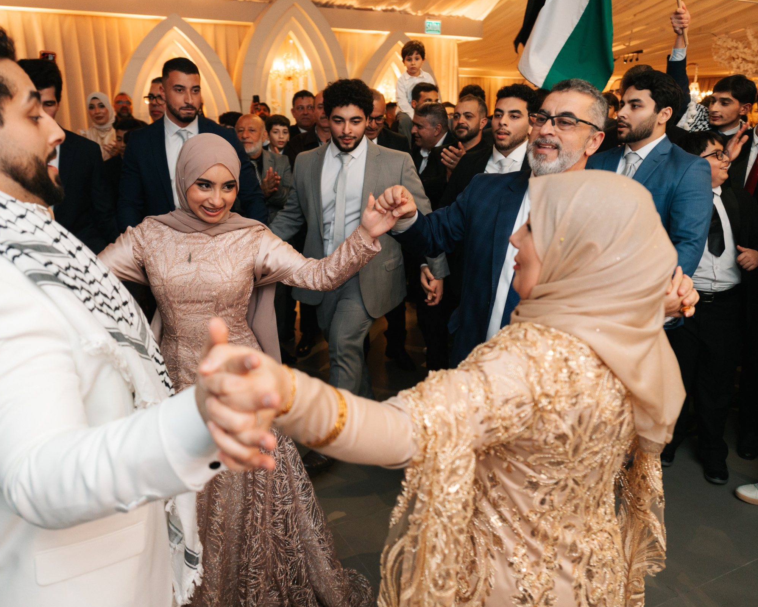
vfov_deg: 50.0
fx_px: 651
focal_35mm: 29
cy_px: 296
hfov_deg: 60.4
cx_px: 370
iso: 1250
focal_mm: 24
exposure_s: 1/200
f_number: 2.8
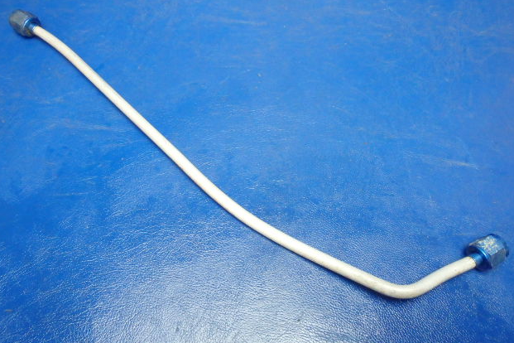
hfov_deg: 61.9
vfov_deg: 43.6
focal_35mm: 30
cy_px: 162
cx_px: 257
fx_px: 428
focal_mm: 5
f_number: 3.9
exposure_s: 1/30
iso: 800
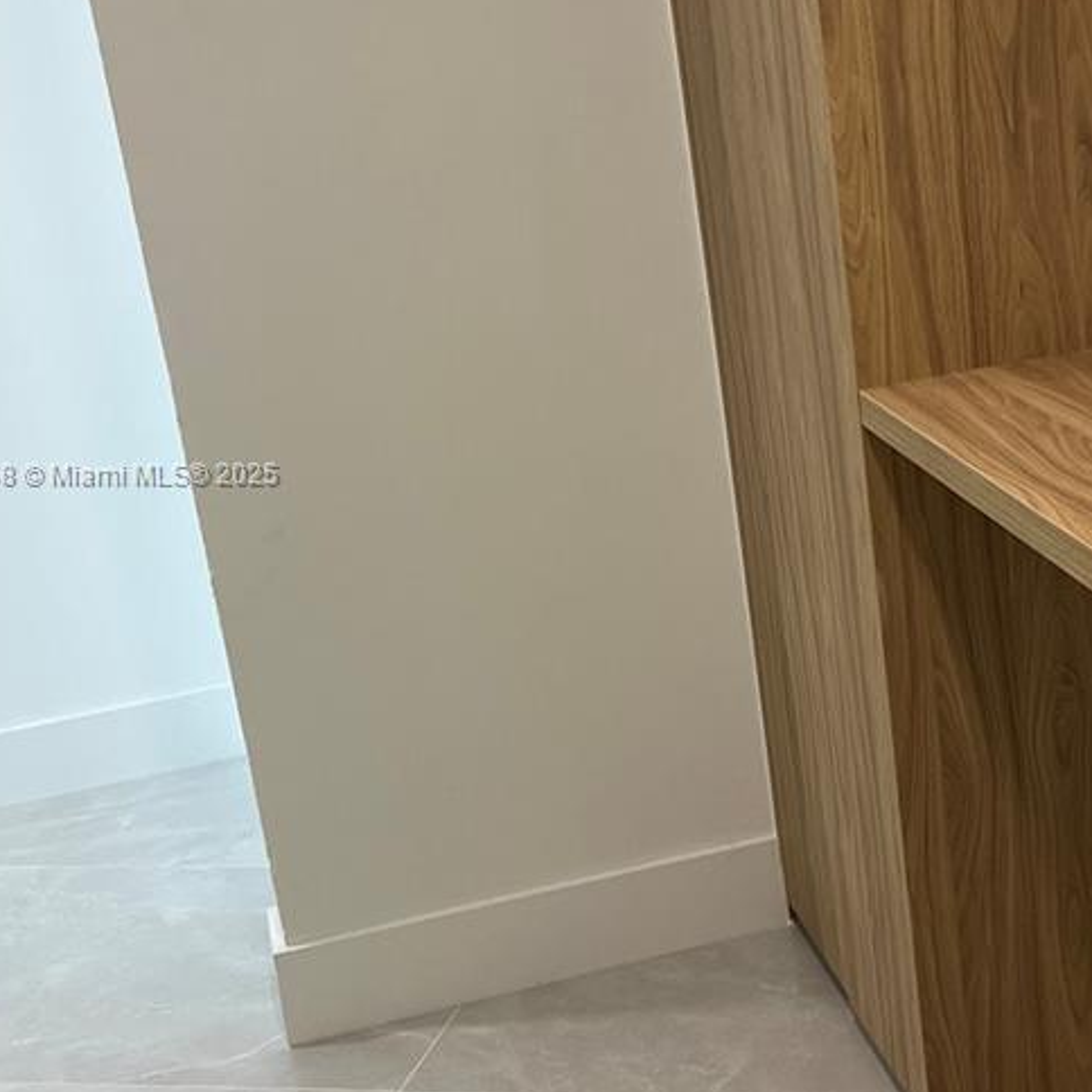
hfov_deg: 29.3
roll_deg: +7.1
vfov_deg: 30.0
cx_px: 880
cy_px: 476
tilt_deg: -16.4
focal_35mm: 57
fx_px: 2034
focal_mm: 5.7
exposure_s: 1/120
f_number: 1.5
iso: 125
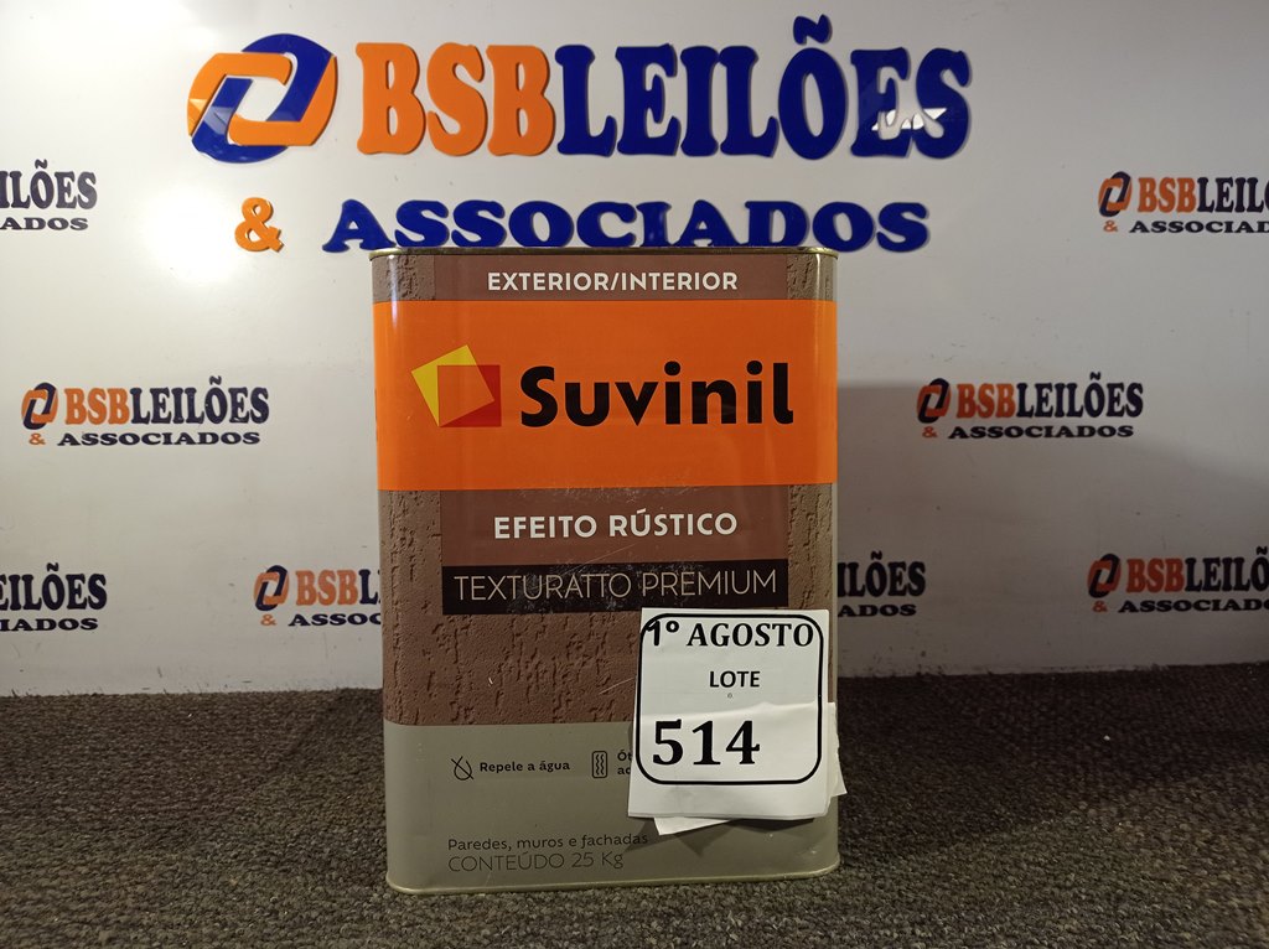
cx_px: 634
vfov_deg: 49.7
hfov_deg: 63.5
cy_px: 474
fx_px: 1026
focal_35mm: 28
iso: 176
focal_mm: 4.7
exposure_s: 1/120
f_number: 1.79
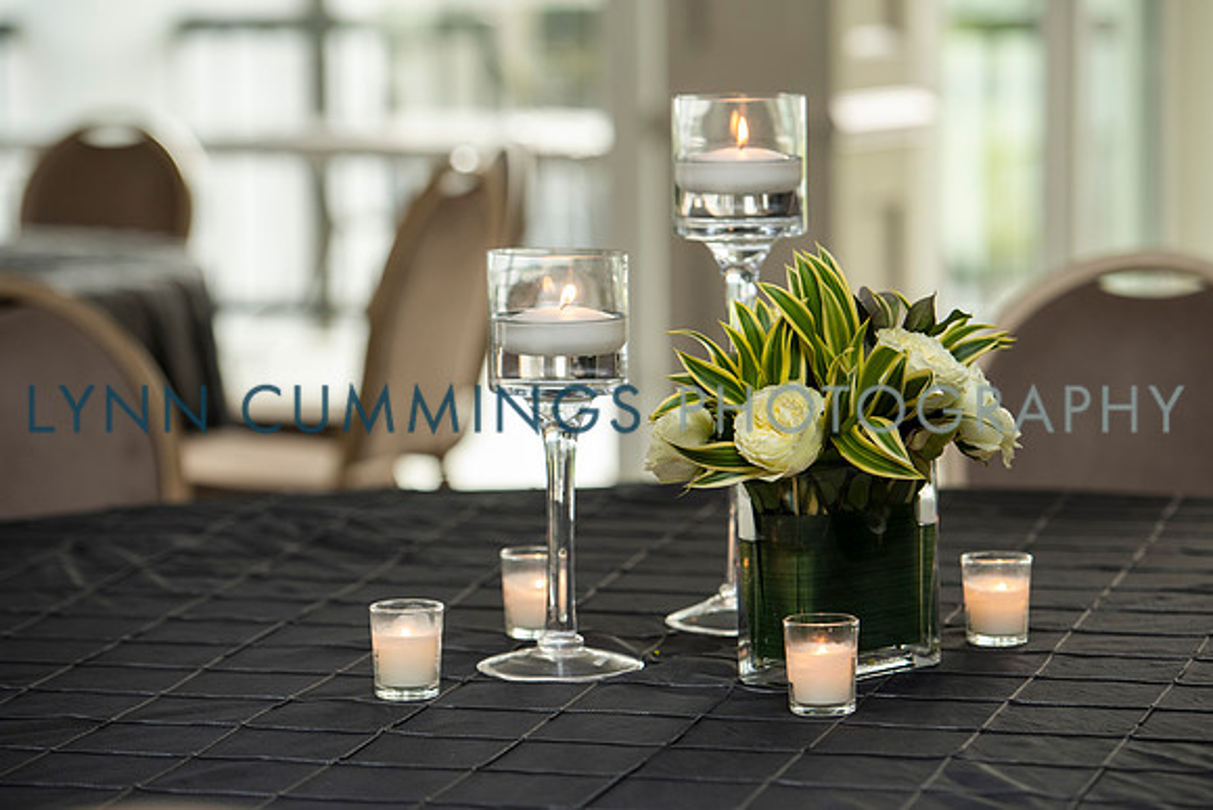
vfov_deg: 10.5
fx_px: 4395
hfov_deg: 15.7
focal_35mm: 130
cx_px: 611
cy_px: 401
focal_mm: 125
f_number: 3.5
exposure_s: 1/160
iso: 500
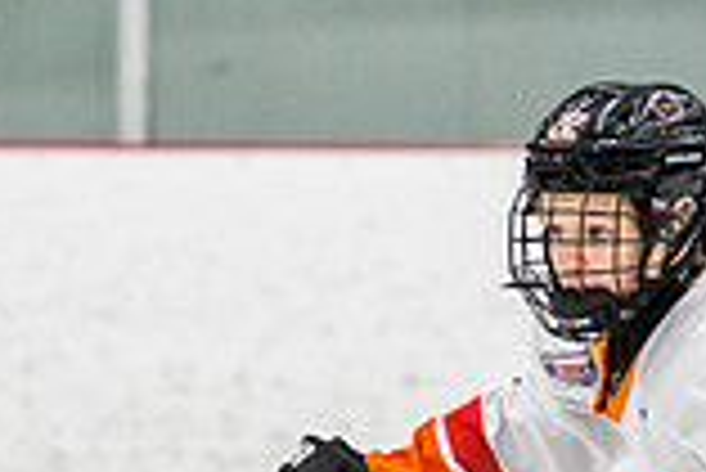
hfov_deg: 2.9
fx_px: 13956
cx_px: 659
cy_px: 566
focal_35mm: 711
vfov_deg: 1.9
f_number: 2.8
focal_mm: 155
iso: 2000
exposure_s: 1/640
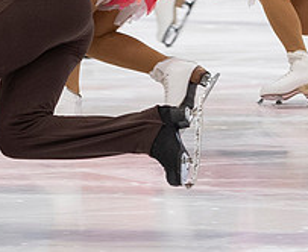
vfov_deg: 2.4
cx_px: -19
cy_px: -28
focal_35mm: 641
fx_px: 5894
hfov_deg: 3.0
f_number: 4
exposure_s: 1/200
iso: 1000
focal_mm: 92
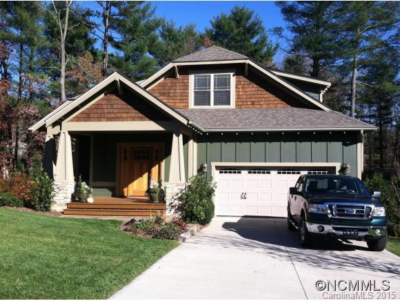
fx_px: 405
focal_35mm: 35
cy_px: 150
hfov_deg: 52.6
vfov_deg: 40.8
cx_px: 200
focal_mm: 3.85
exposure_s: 1/857
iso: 80
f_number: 2.8
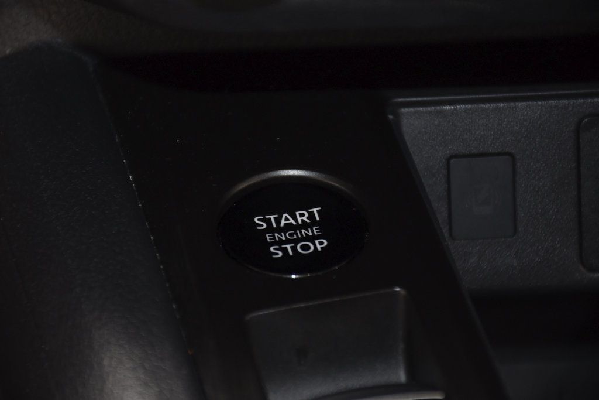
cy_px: 200
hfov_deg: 9.8
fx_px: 3494
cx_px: 300
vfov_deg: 6.5
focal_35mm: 210
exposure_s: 1/50
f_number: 5.6
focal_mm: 140
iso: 1250
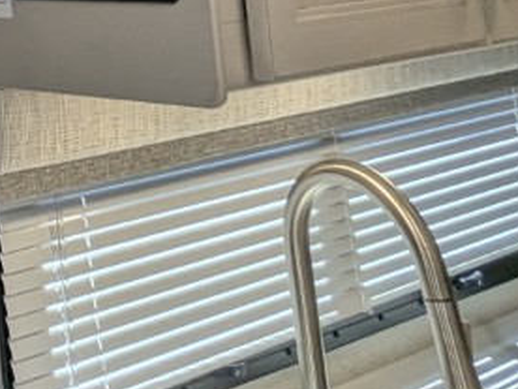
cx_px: -324
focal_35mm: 81
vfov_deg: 16.0
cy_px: -267
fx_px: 1212
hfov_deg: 19.8
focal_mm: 2.35
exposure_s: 1/224
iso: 100
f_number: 2.2
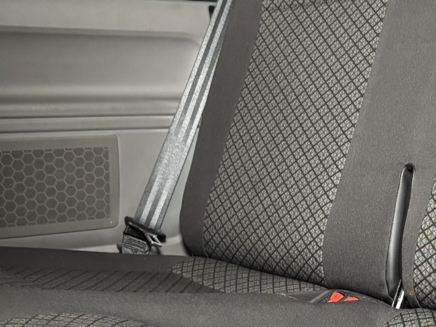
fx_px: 957
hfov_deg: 24.5
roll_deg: +0.7
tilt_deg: -7.8
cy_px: 244
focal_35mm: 76
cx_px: 436
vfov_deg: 19.3
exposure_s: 1/50
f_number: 1.6
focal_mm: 5.96
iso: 320
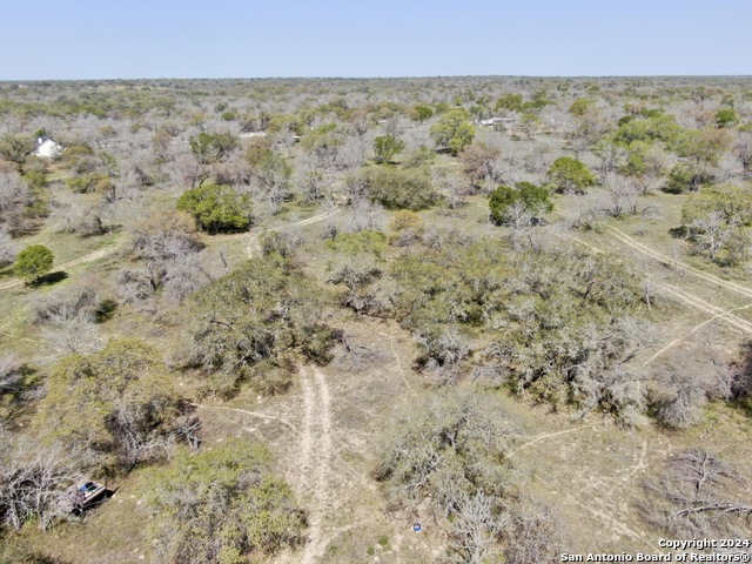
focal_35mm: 32
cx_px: 376
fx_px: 695
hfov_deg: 56.8
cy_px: 282
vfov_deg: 44.2
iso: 100
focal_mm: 5.45
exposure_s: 1/1000
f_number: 3.1
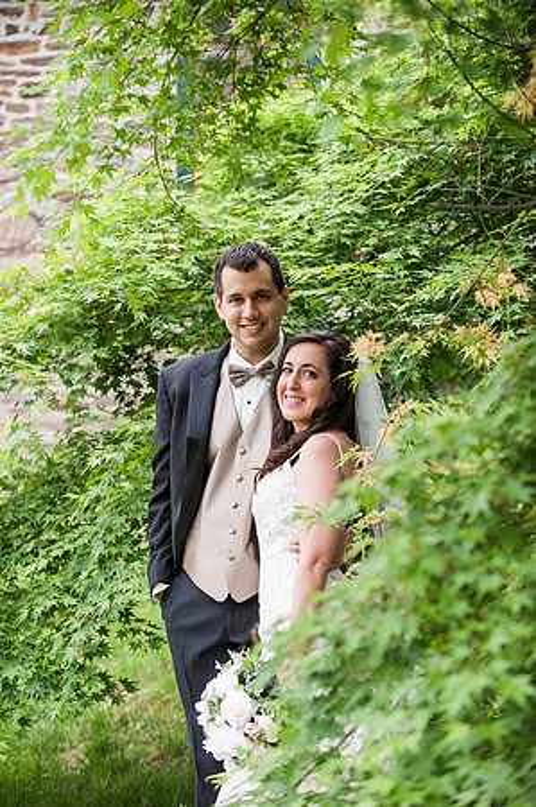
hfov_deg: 17.0
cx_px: 268
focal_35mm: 80
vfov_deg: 25.4
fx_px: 1791
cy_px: 404
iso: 800
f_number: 3.5
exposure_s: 1/1000
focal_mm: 80
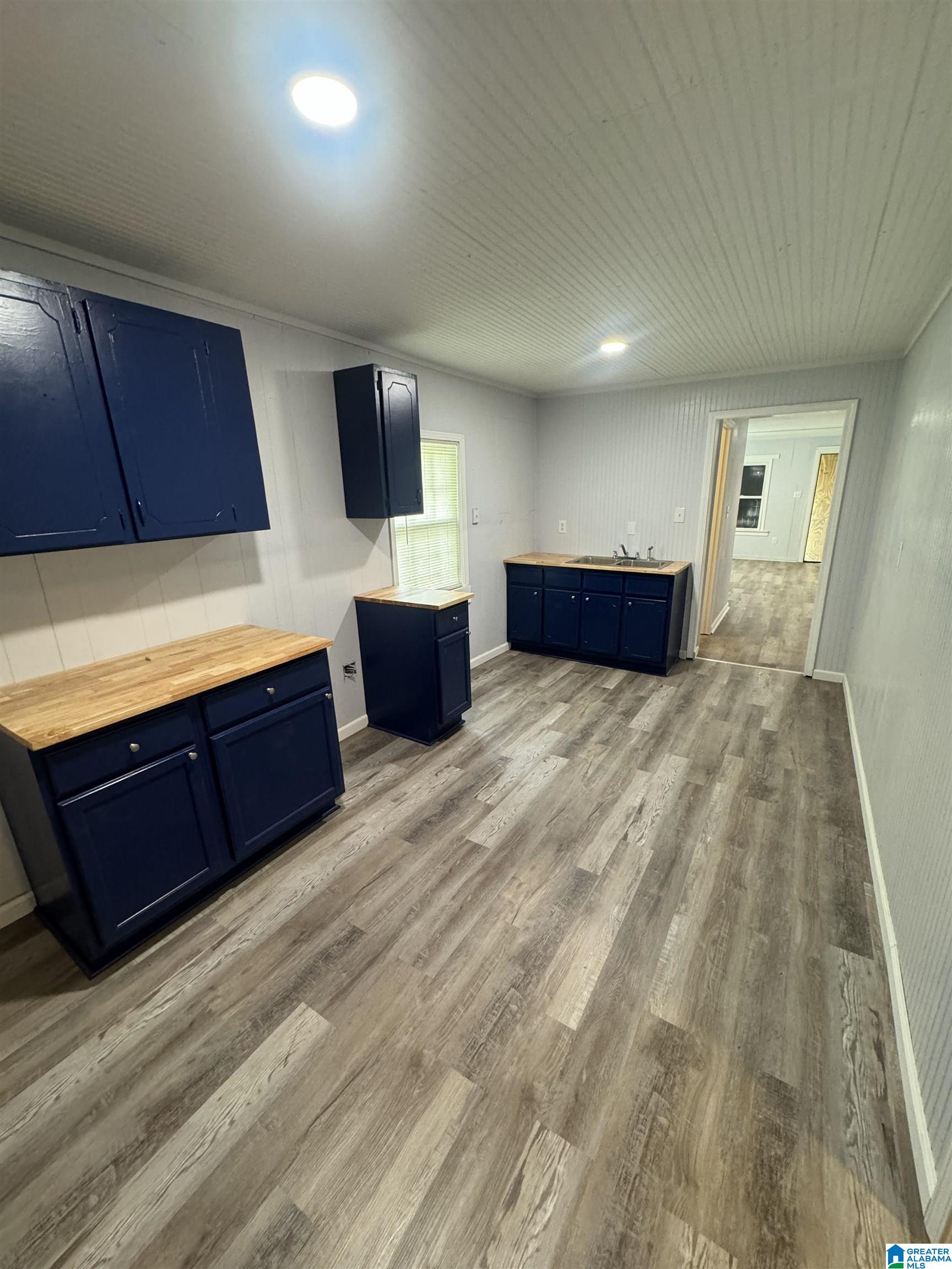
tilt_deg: -16.2
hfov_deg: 85.7
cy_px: 634
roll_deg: +1.7
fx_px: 513
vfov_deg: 102.1
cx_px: 476
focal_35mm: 14
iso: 320
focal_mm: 2.22
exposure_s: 1/60
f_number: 2.2
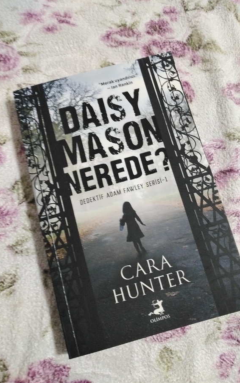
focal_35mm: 28
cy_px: 191
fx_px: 293
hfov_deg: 44.4
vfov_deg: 66.5
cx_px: 136
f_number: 1.8
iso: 528
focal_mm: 3.62
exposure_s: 1/20
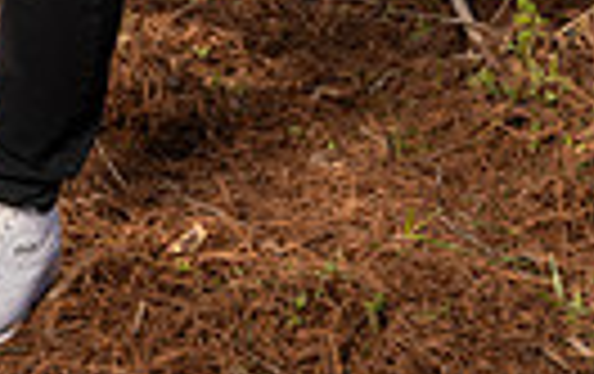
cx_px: -40
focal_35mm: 132
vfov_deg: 8.9
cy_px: -568
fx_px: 2141
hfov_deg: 15.4
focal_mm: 38
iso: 125
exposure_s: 1/250
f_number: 8
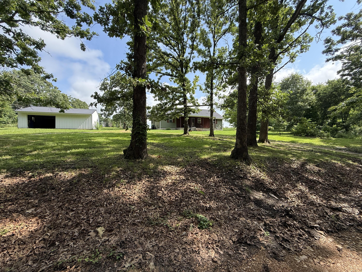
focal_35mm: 14
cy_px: 136
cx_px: 181
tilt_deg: +0.3
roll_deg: +0.6
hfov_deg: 102.1
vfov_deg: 85.7
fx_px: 146
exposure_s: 1/549
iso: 64
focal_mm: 2.22
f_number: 2.2
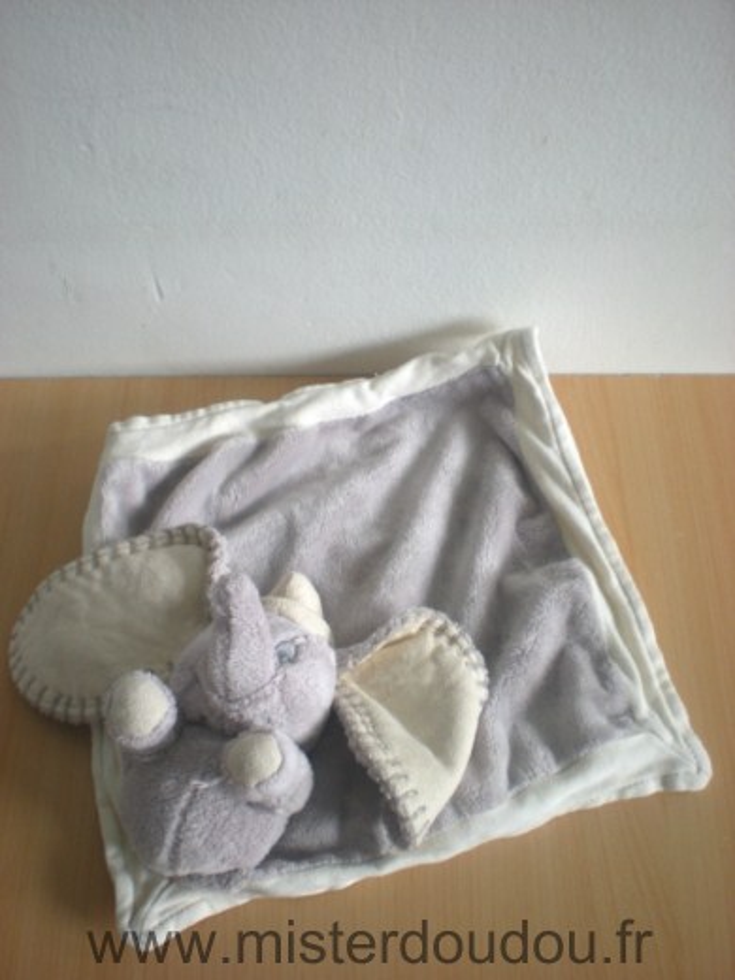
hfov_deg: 37.7
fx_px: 1076
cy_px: 490
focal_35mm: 38
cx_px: 368
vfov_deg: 49.0
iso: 102
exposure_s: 1/60.2
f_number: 3.1
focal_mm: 6.3
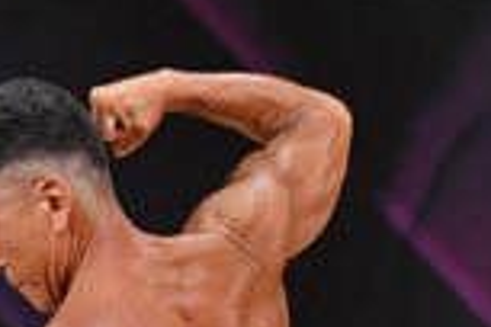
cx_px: 236
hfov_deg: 1.6
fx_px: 17566
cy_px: 555
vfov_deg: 1.1
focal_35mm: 1288
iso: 3200
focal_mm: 170
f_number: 5.6
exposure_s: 1/400
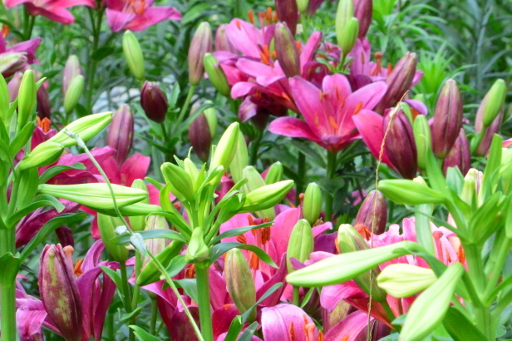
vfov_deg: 5.2
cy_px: 118
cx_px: 111
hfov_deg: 7.9
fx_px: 3722
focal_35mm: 262
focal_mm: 105
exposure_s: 1/250
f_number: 20
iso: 4000
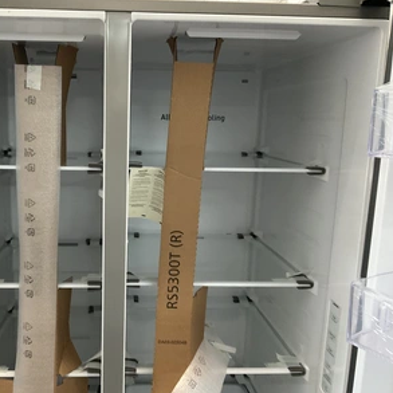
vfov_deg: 47.2
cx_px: 131
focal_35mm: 35
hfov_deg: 46.5
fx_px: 450
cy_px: 200
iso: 200
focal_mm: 3
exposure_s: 1/60
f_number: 1.8
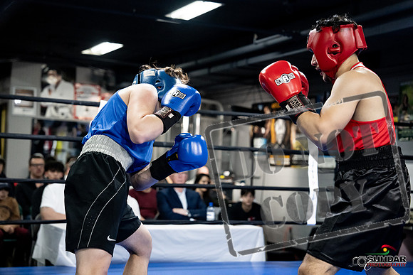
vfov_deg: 19.5
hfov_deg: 28.8
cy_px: 138
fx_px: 803
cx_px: 206
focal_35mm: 70
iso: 8000
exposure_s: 1/1000
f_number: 2.8
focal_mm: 70
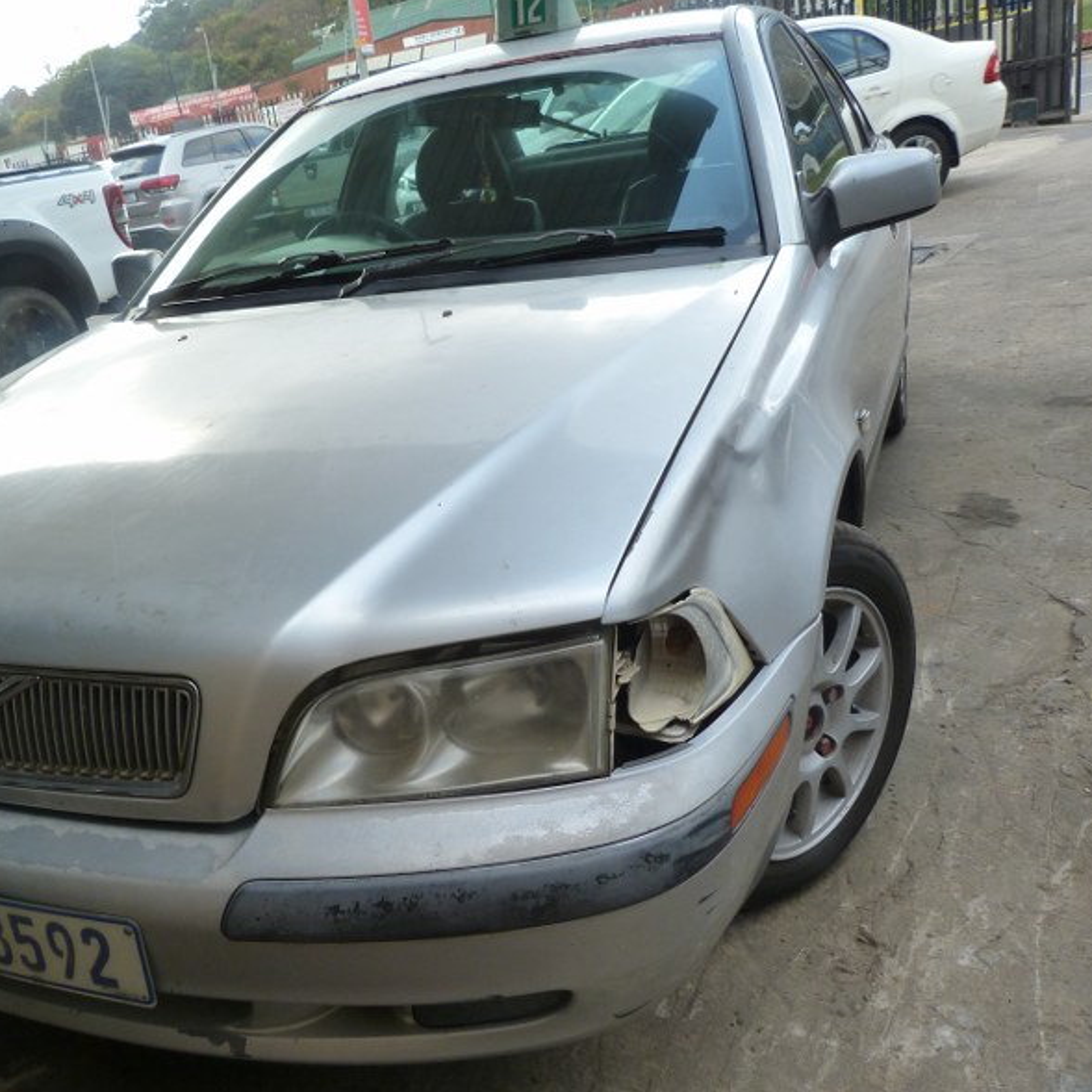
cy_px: 552
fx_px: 1071
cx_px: 408
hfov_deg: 53.4
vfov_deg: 54.0
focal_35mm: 30
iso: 125
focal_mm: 4.5
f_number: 4
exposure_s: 1/100
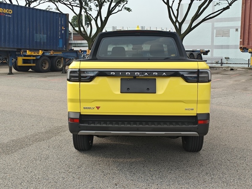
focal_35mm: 45
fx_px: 328
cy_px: 94
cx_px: 126
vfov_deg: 32.2
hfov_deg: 42.1
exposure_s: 1/1301
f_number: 1.59
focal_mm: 4.94
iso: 50
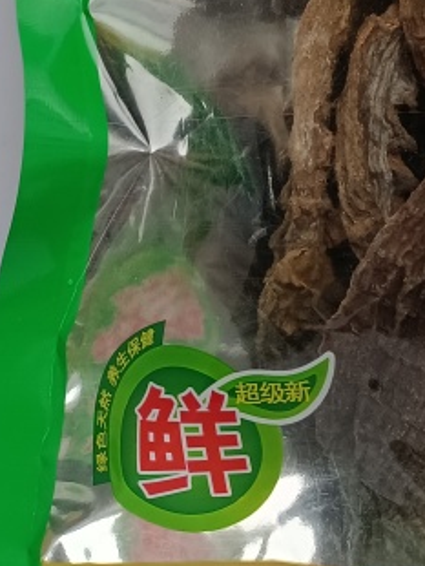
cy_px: -45
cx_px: 695
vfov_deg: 21.6
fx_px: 1406
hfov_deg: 15.4
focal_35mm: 86
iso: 399
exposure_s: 1/100
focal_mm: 4.71
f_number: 1.79
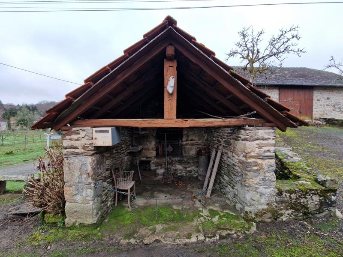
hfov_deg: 106.2
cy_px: 128
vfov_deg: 89.9
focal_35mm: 13
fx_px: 129
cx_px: 172
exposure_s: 1/100
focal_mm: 2.2
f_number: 2.2
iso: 64
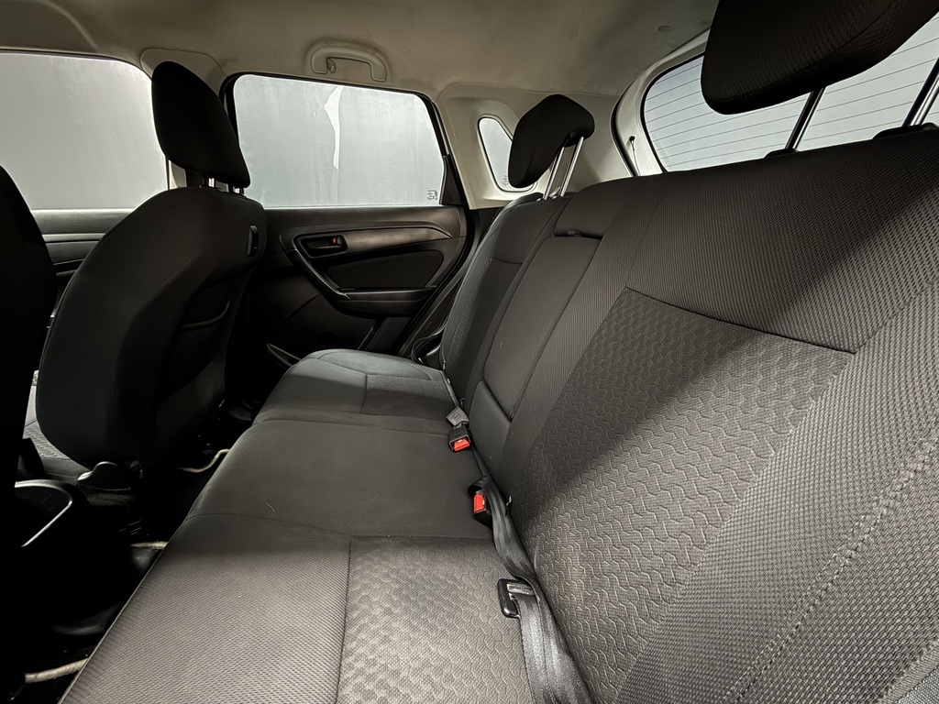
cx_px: 470
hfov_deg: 102.1
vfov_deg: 85.7
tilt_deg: -17.4
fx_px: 380
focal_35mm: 14
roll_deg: -2.2
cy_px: 352
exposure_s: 1/10
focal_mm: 2.22
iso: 640
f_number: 2.2
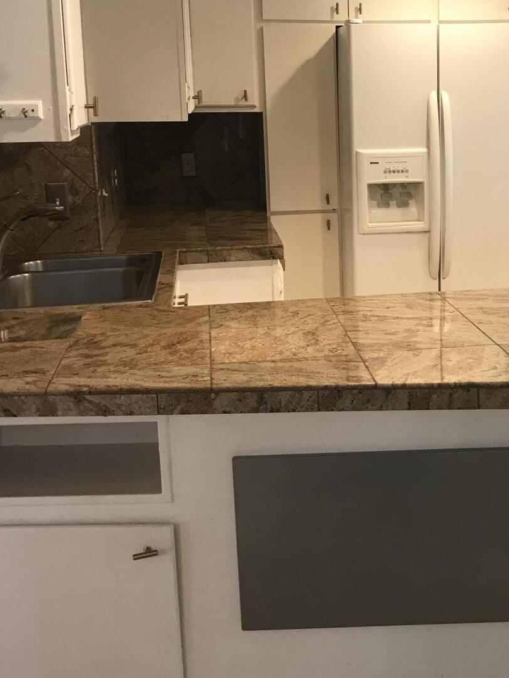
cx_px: 401
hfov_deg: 27.5
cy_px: 271
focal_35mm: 52
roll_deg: +1.2
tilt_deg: -8.5
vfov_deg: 36.7
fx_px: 1019
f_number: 1.8
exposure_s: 1/24
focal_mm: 3.99
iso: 40
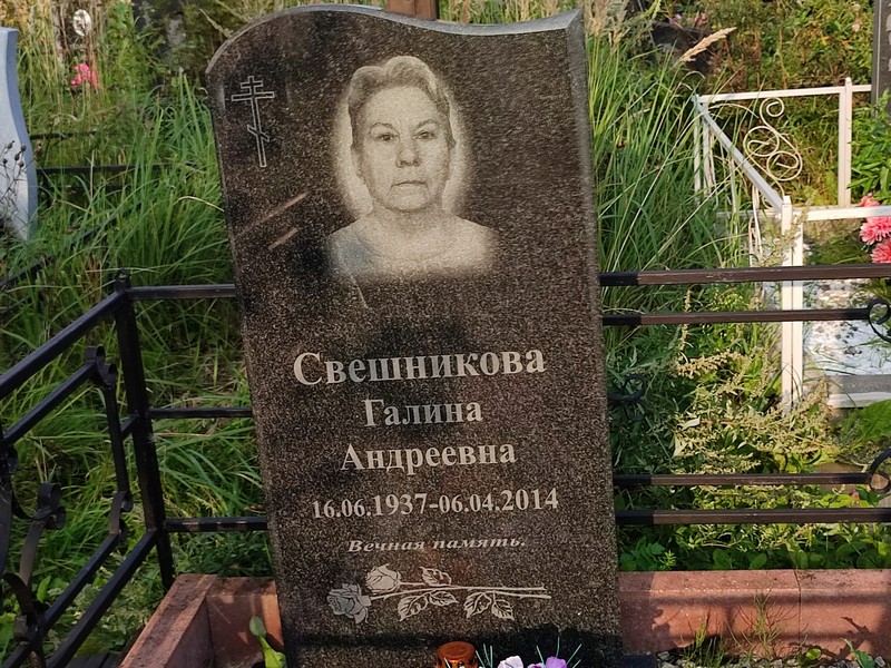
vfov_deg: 54.9
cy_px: 334
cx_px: 446
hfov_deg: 69.4
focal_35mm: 25
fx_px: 643
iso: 50
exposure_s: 1/242
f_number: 1.9
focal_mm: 6.04
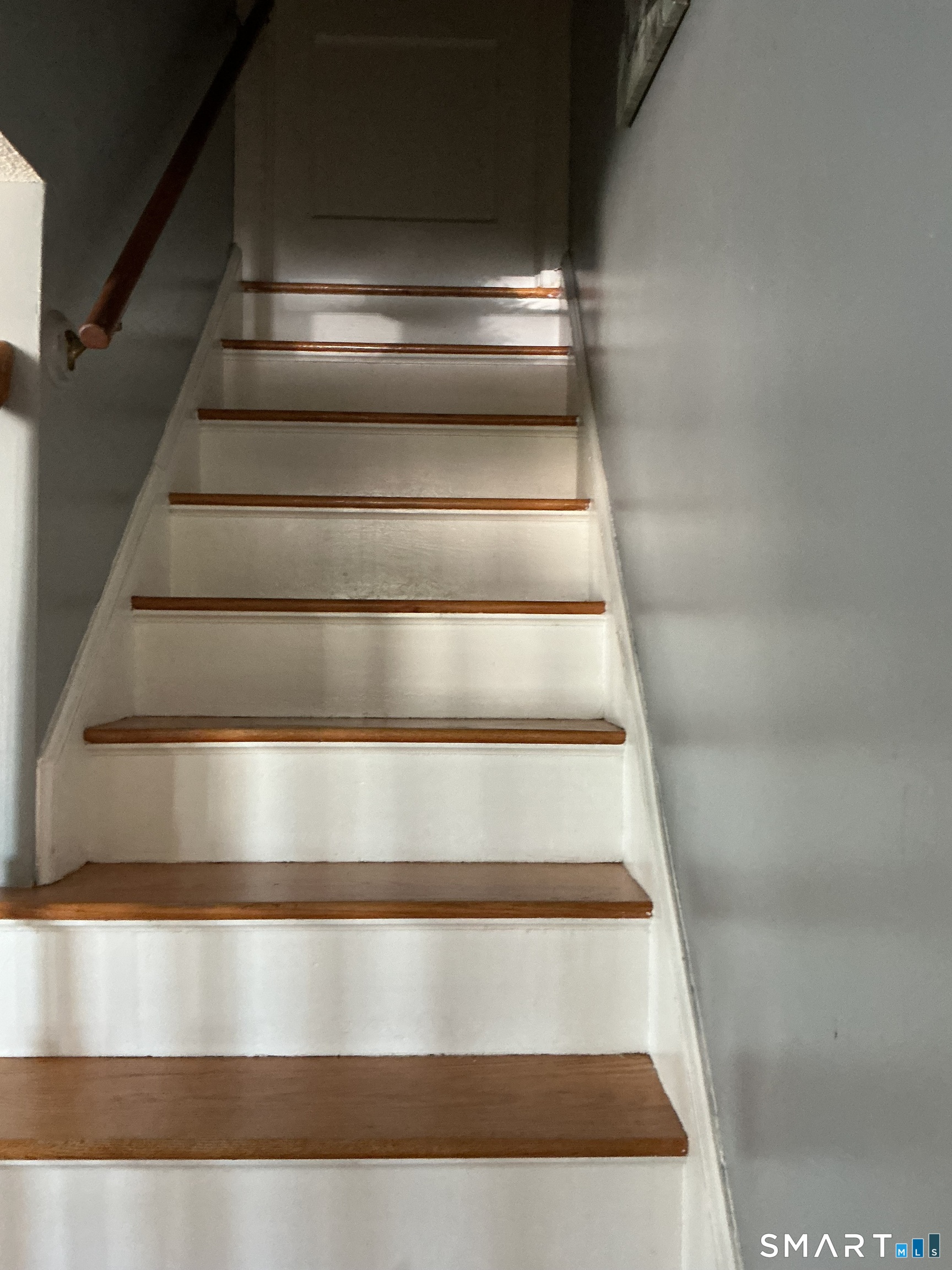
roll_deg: -0.5
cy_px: 635
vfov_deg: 61.7
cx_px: 476
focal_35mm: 29
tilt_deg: +0.5
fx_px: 1063
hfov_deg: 48.2
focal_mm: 3
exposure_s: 1/30
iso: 250
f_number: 1.8
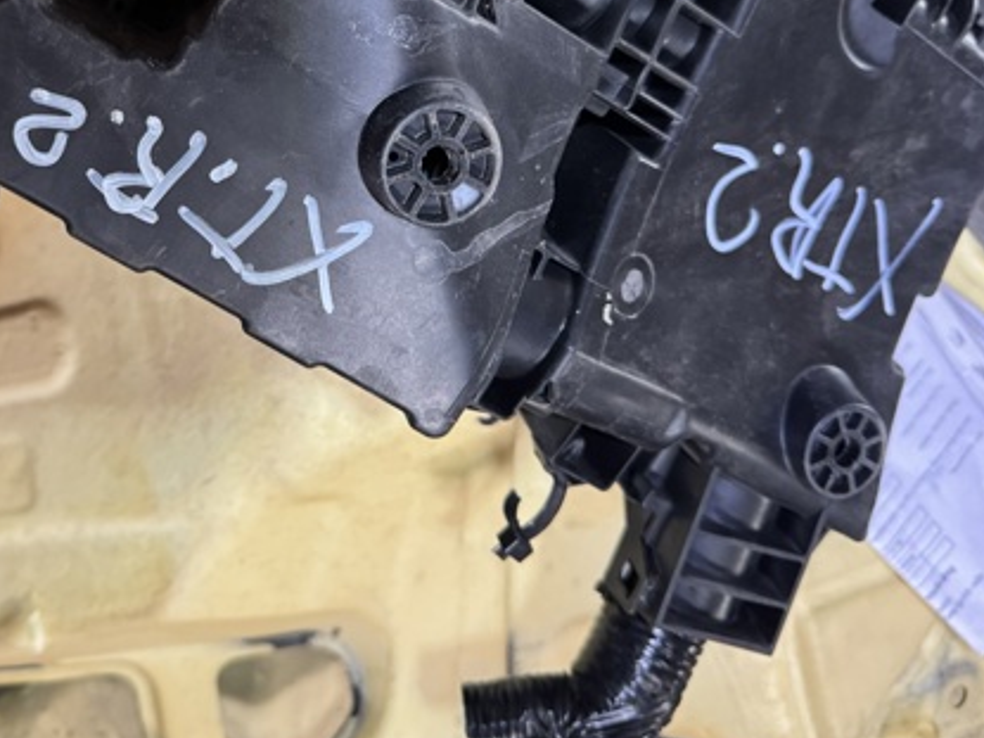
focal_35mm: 37
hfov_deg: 49.6
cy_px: 190
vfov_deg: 37.7
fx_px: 1051
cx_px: 356
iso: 500
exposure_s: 1/60
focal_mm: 6.76
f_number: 1.78
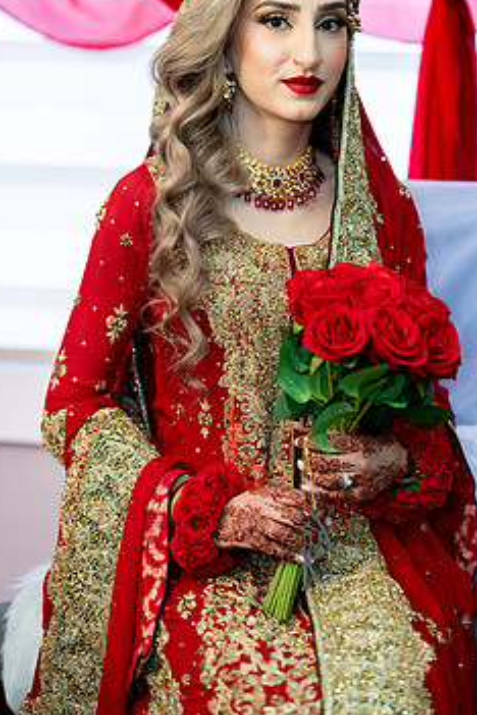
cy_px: 281
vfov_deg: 21.4
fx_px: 1888
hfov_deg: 14.4
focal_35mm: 95
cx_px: 275
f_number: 2
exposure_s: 1/200
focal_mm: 74
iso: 1000
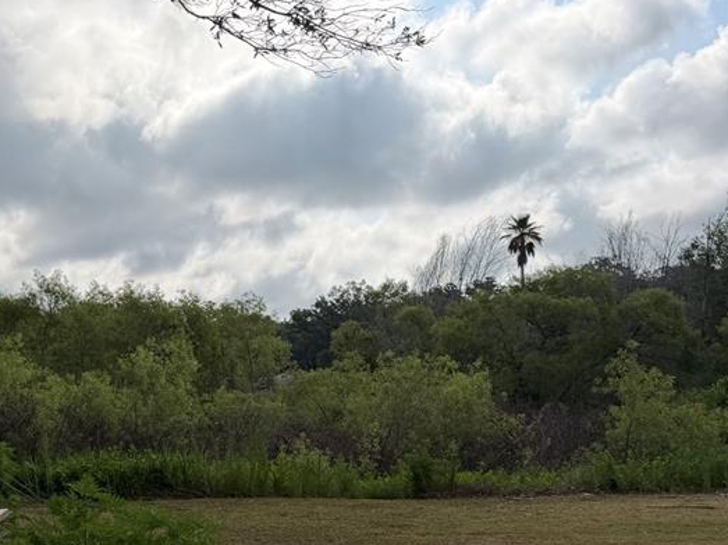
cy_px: 416
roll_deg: -1.9
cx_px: 225
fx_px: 988
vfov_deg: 30.3
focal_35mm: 47
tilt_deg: -5.9
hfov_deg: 39.8
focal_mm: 6.76
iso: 80
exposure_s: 1/8130
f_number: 1.78
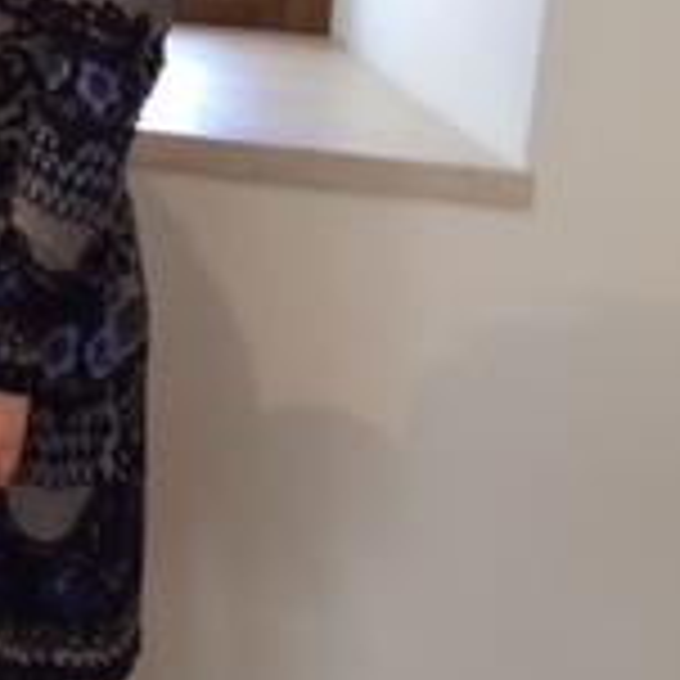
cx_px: -730
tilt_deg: -10.6
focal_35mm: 109
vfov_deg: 15.7
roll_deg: -0.7
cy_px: 18
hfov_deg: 13.4
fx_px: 2422
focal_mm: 4.15
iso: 64
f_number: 2.2
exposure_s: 1/33
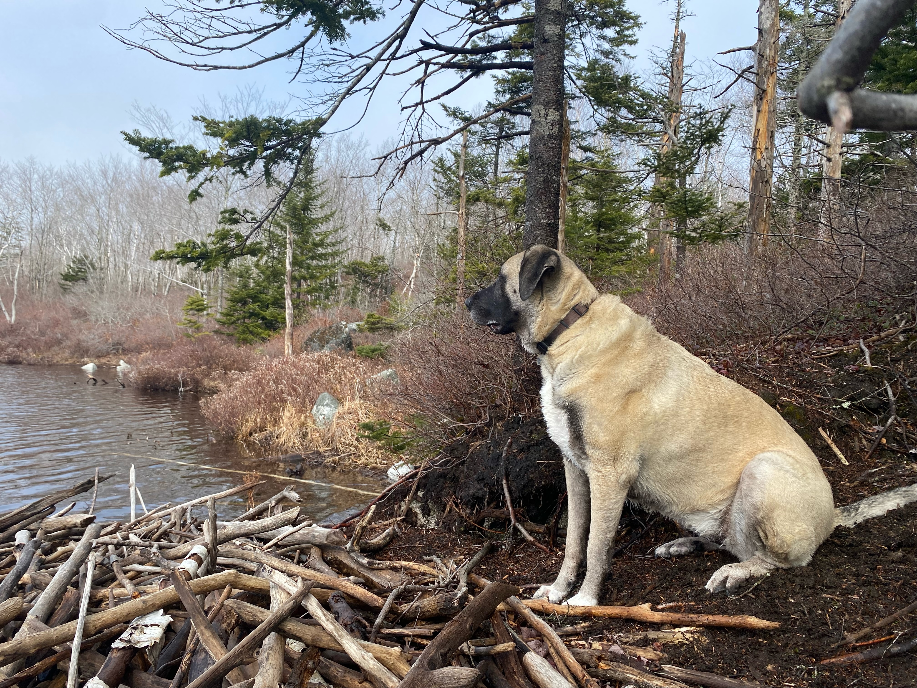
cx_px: 458
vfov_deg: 53.1
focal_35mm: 26
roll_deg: -3.7
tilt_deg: +3.8
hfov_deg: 67.3
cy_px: 344
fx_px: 689
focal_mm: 4.25
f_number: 1.8
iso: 32
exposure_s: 1/1218
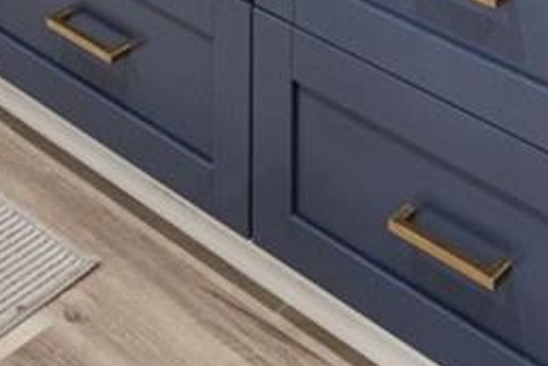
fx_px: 1326
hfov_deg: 23.4
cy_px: -753
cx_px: 262
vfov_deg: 10.6
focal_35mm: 87
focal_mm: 14
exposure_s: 1/3
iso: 160
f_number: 7.1
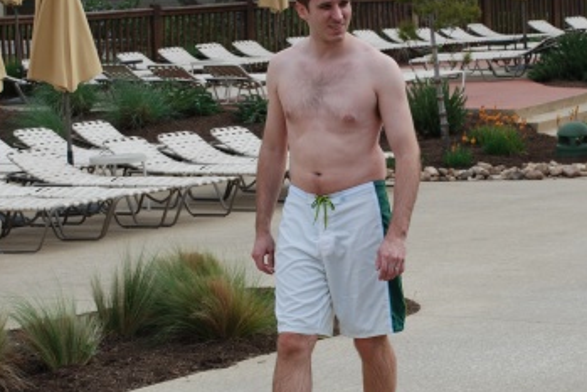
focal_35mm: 121
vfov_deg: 11.3
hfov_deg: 16.9
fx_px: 1974
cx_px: 331
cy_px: 156
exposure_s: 1/160
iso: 100
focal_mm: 44
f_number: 6.3
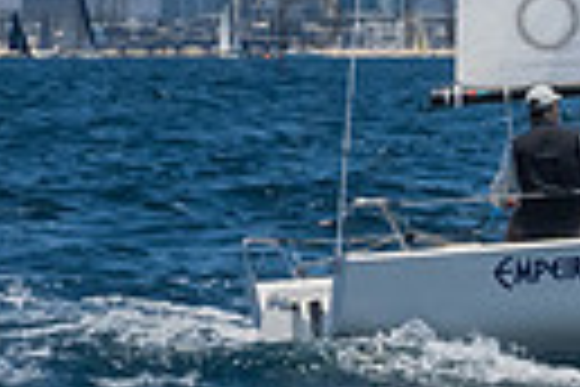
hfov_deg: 3.8
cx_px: 1277
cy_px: -328
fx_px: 8732
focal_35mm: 542
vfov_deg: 2.5
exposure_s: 1/1600
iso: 640
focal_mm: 80
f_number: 14
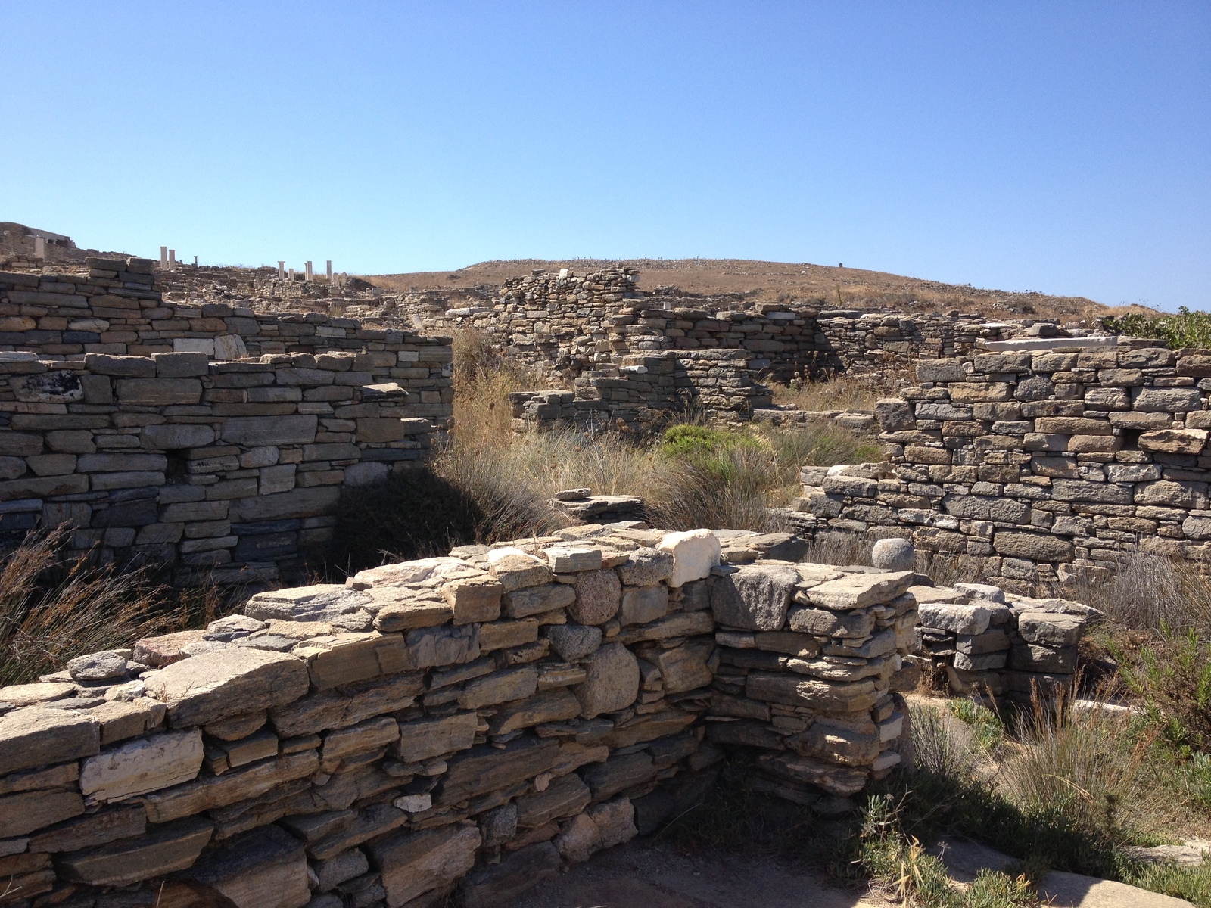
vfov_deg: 40.7
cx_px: 606
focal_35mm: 35
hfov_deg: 52.6
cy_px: 454
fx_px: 1224
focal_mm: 4.28
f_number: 2.4
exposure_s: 1/1227
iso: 50
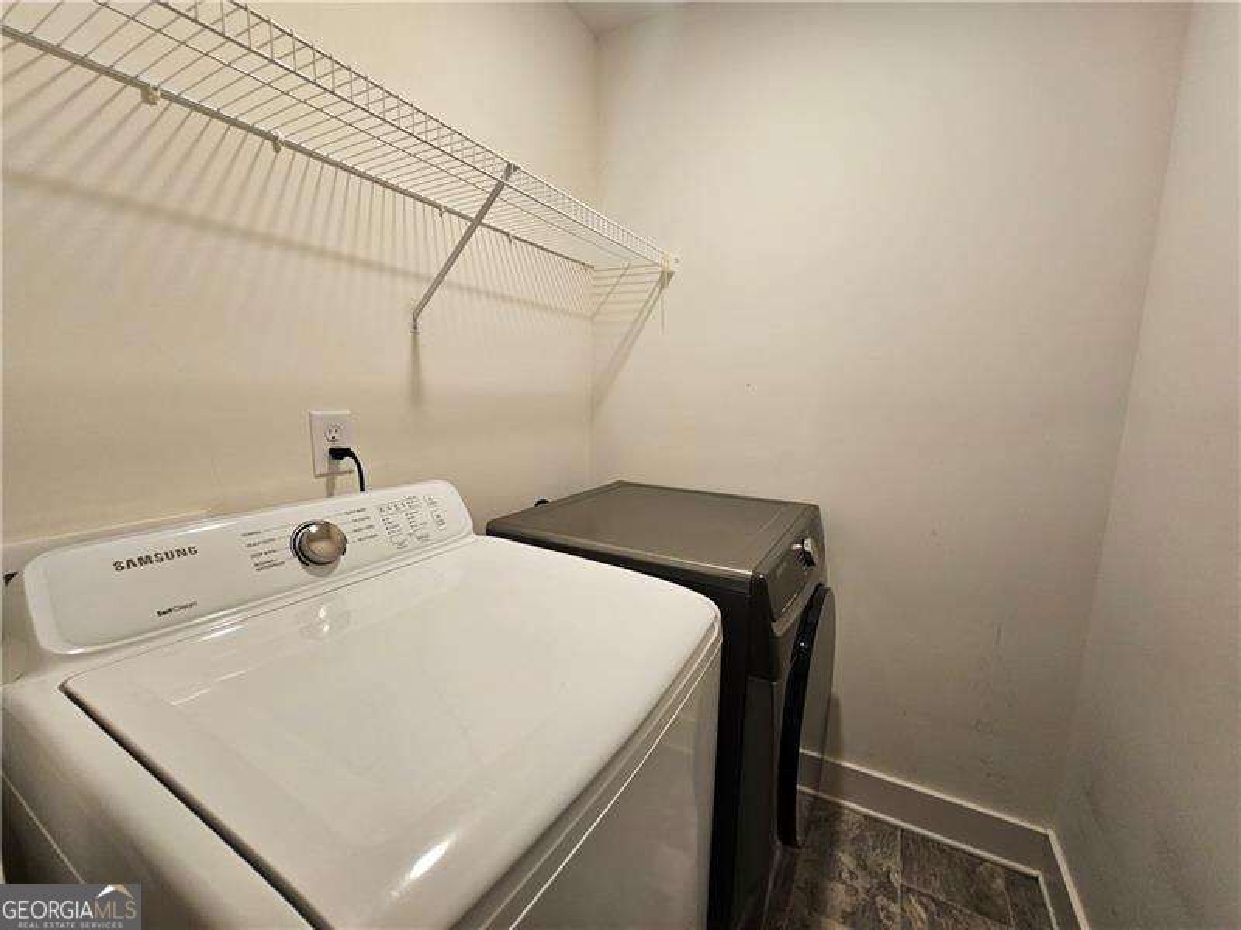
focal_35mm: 13
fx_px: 466
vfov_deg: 89.9
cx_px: 620
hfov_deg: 106.2
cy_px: 465
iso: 100
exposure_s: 1/60
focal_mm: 2.2
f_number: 2.2
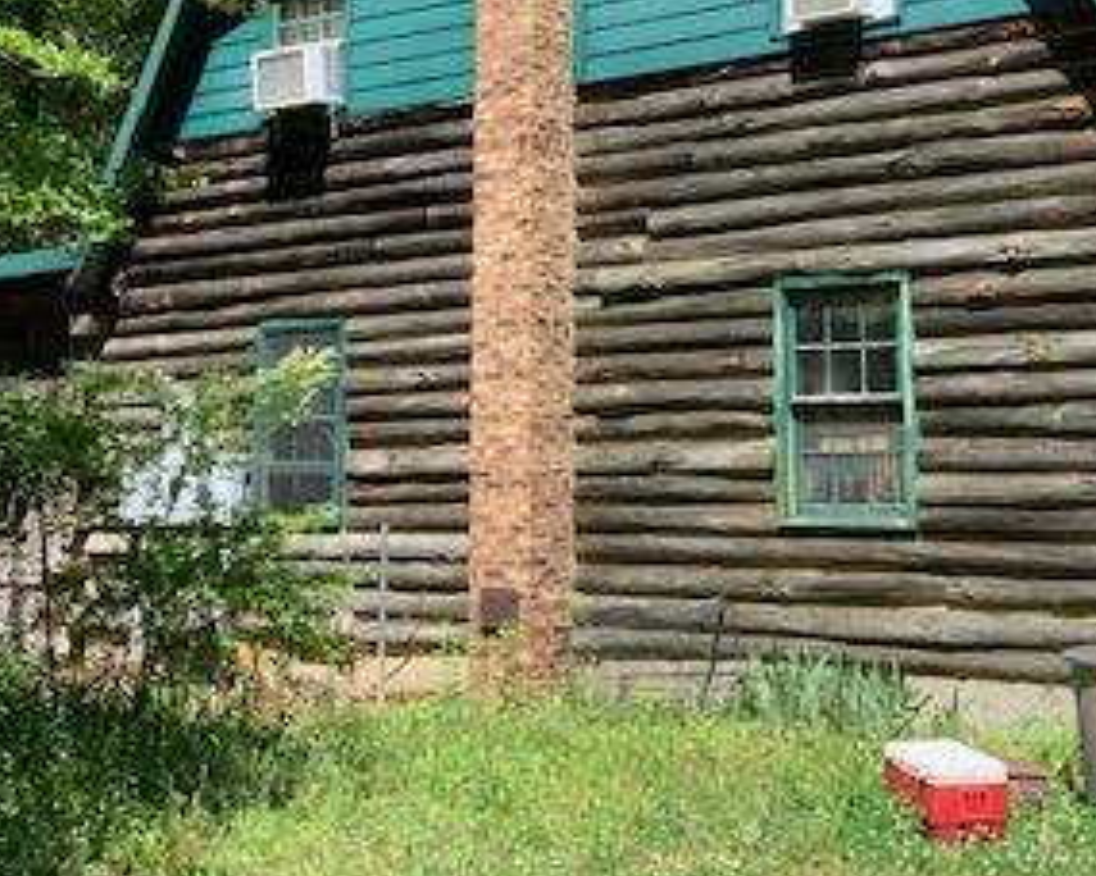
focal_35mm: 57
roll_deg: +0.9
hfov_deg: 33.0
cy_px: 146
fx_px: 1849
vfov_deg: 26.1
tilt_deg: +9.7
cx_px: 635
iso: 25
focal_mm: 4.25
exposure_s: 1/656
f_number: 1.8
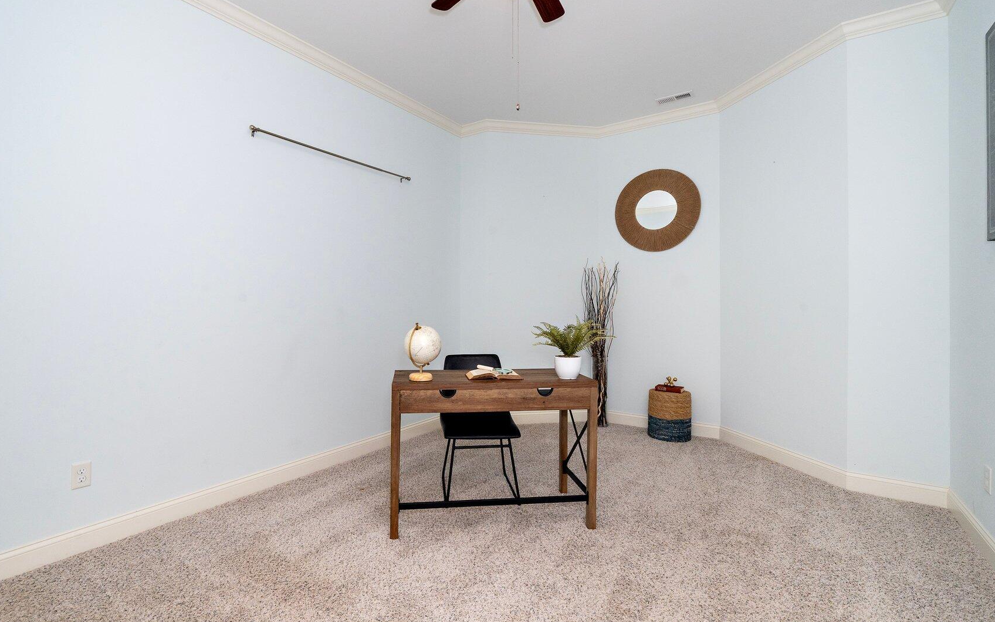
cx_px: 464
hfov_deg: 97.7
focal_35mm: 16
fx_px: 434
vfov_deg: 71.2
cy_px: 332
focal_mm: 13
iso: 640
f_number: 11
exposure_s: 1/60
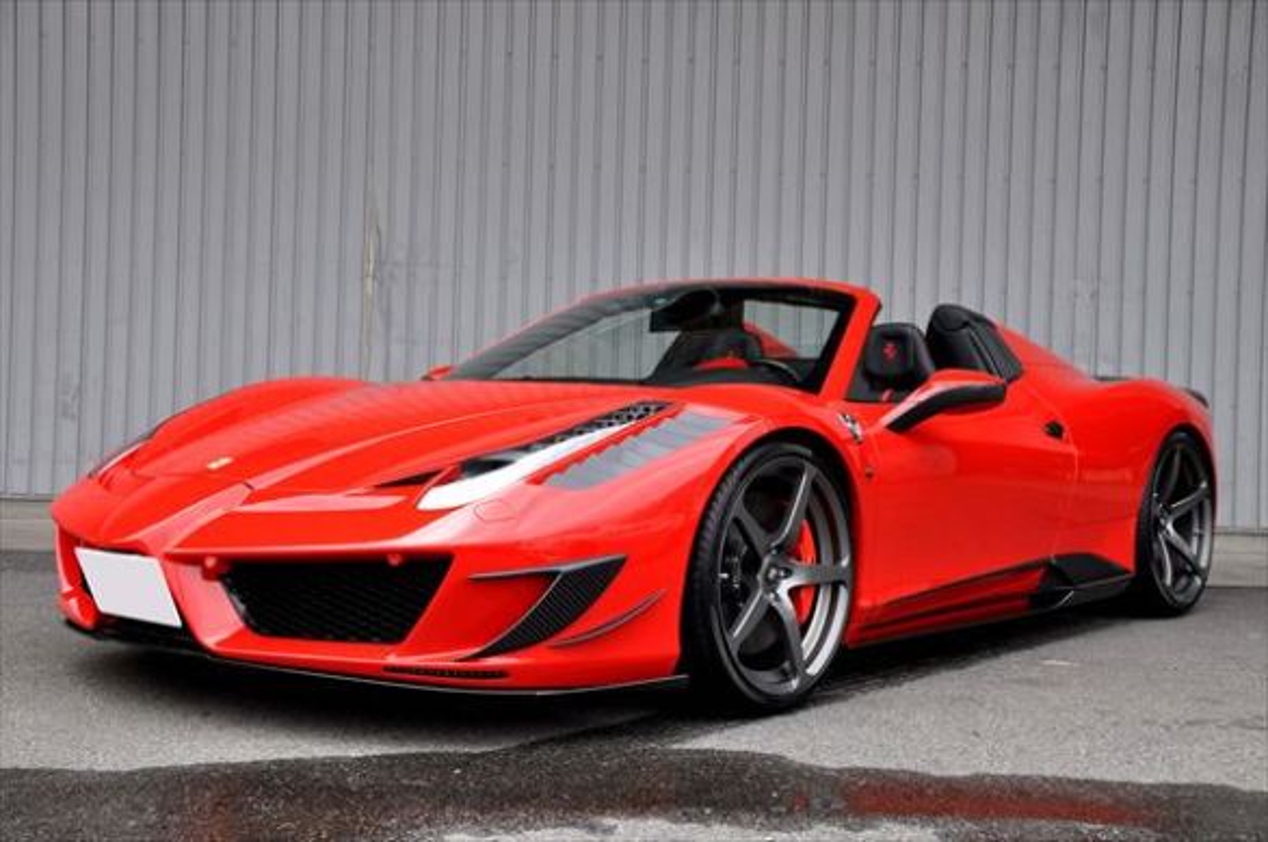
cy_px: 421
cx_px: 634
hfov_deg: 46.5
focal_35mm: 42
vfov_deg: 31.8
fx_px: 1477
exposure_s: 1/80
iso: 200
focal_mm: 28
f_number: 9
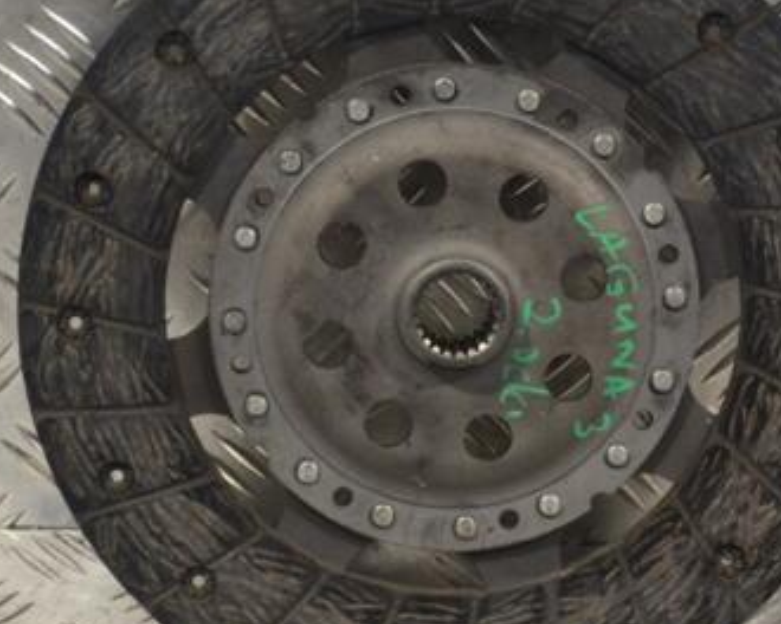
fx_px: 2843
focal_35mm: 123
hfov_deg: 15.6
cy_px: 298
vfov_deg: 12.5
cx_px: 445
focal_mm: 48
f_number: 8
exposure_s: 1/250
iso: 3200
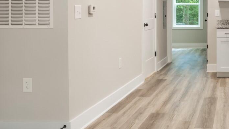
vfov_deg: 22.6
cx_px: 232
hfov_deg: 35.8
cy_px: 19
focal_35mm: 52
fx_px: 316
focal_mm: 16
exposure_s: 1/3
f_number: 8
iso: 400
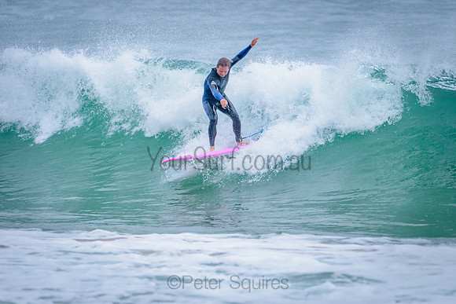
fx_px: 7765
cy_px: 146
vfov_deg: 2.2
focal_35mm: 613
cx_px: 279
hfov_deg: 3.4
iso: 900
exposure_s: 1/2000
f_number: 5.6
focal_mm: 500
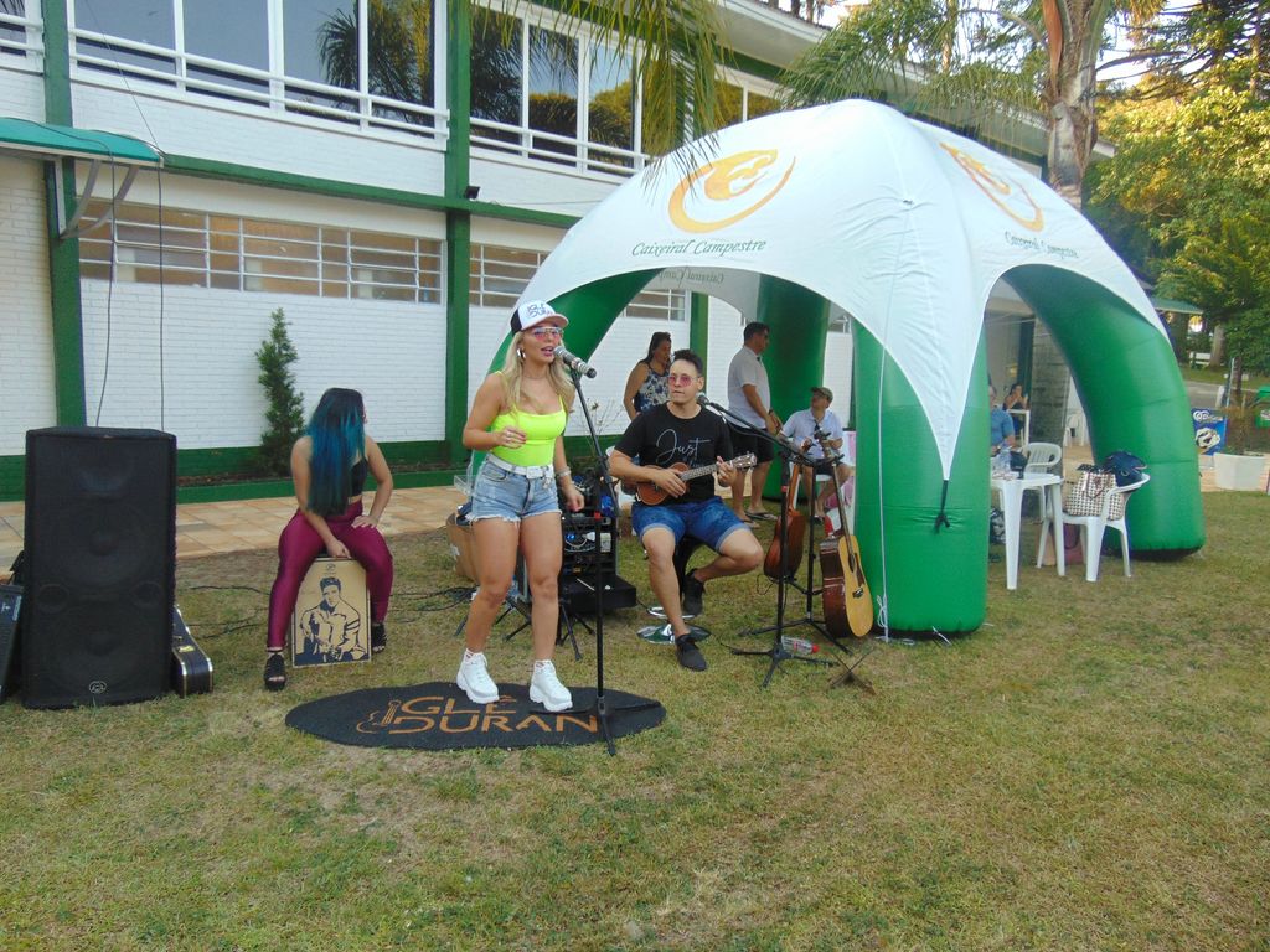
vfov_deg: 54.9
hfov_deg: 69.4
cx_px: 635
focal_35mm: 25
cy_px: 476
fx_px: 917
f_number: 3
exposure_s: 1/100
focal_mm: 4.5
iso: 80
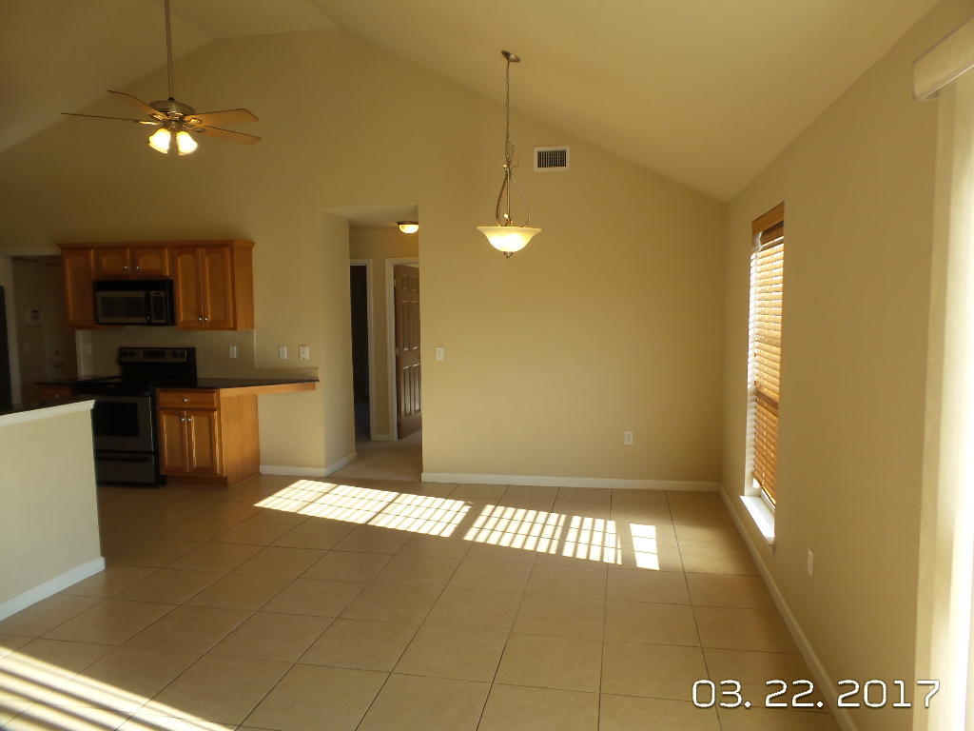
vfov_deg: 58.9
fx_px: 647
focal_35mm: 23
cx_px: 487
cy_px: 366
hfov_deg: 73.9
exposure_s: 1/100
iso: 100
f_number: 3.5
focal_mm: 4.1
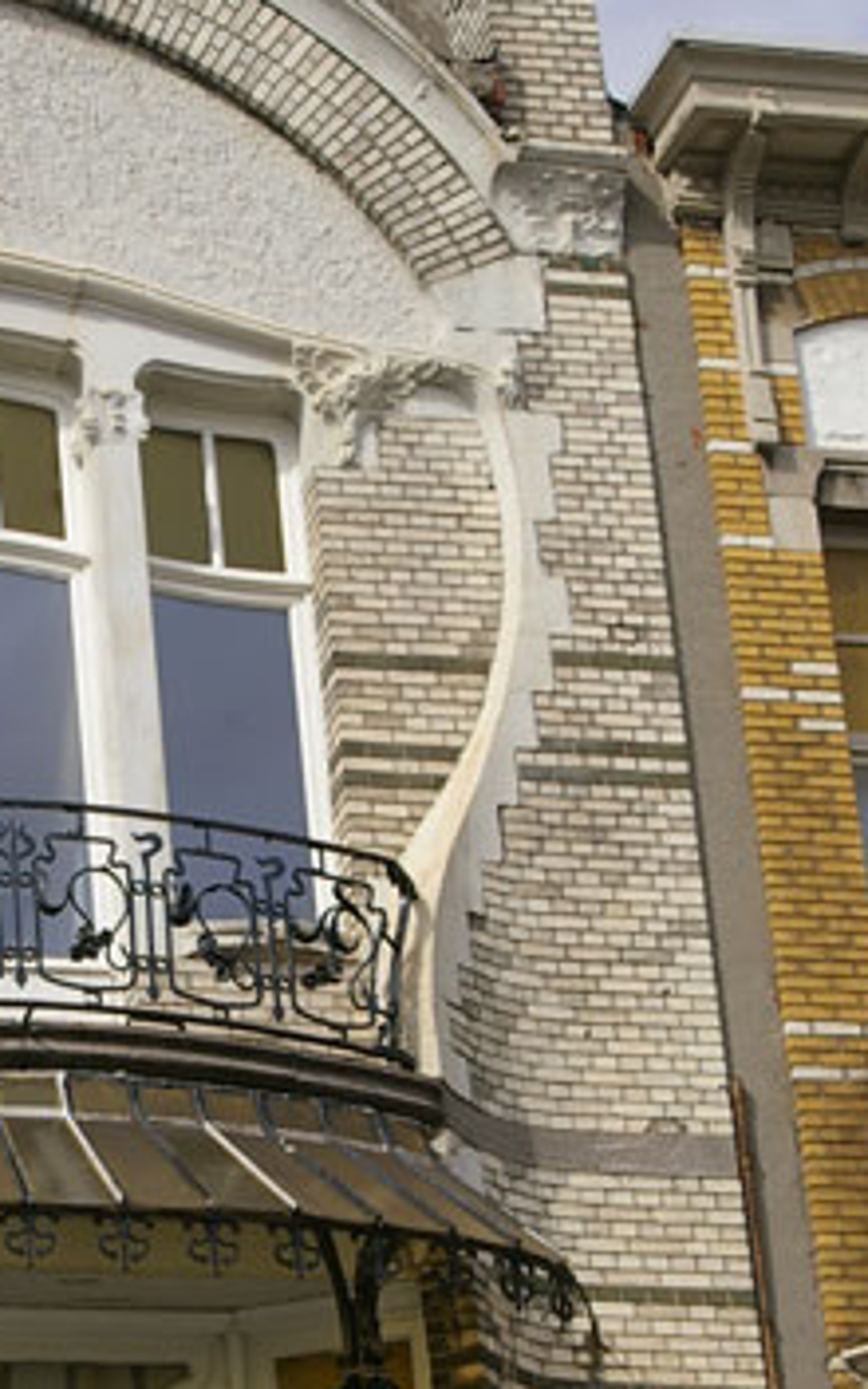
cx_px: -51
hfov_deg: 9.8
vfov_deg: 15.7
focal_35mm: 132
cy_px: 1121
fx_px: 4996
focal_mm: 38
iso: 200
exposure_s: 1/350
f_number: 9.5
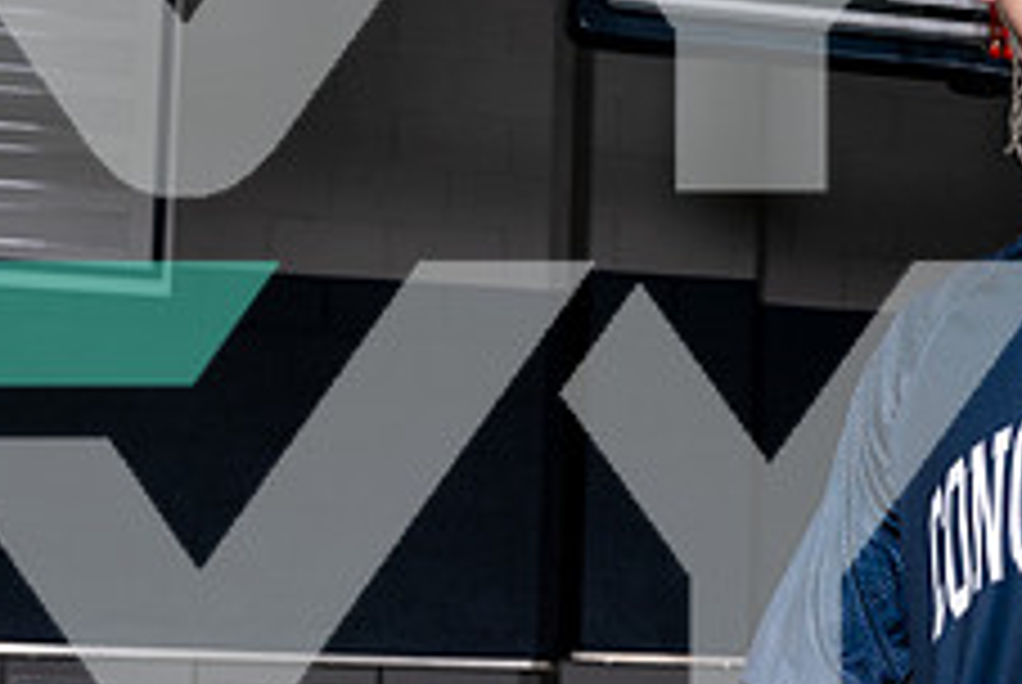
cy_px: 502
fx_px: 2899
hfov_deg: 19.6
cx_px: 954
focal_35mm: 102
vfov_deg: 13.4
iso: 160
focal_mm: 40
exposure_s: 1/125
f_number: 8
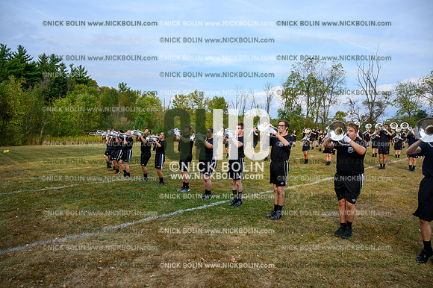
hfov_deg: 73.8
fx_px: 288
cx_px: 216
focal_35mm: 24
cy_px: 144
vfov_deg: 53.1
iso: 200
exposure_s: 1/800
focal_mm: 24
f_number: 4.5
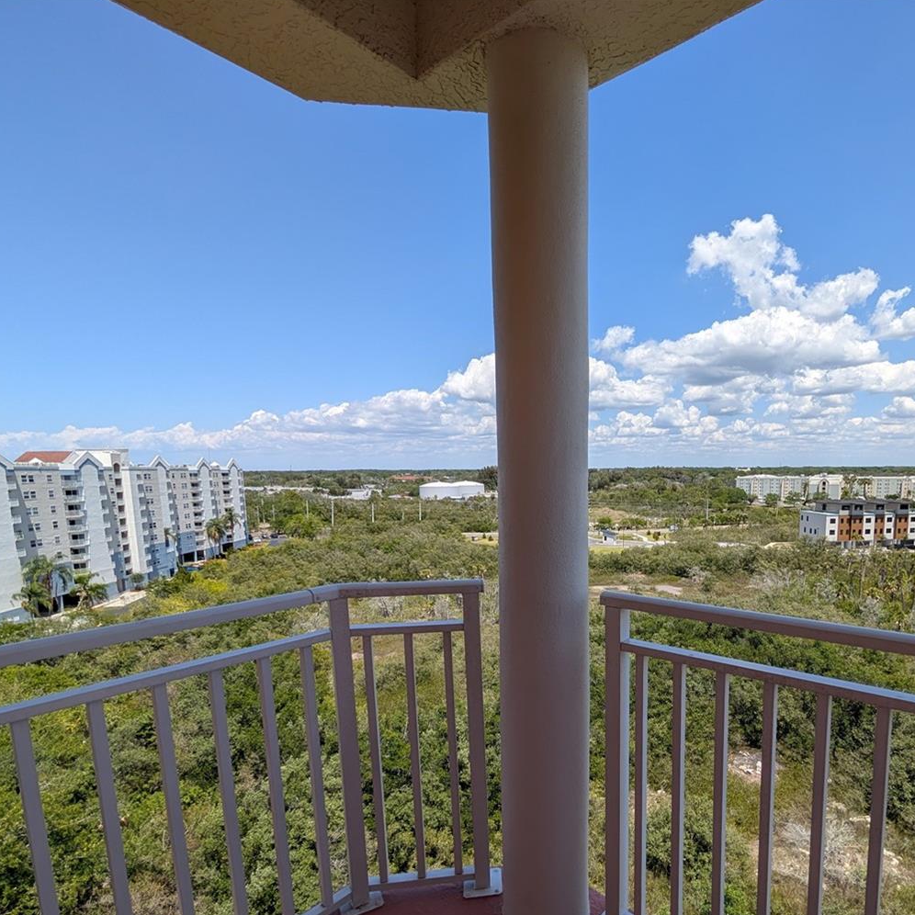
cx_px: 577
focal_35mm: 17
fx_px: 508
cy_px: 546
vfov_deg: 83.0
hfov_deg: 82.2
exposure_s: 1/3077
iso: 52
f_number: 1.7
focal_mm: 2.02
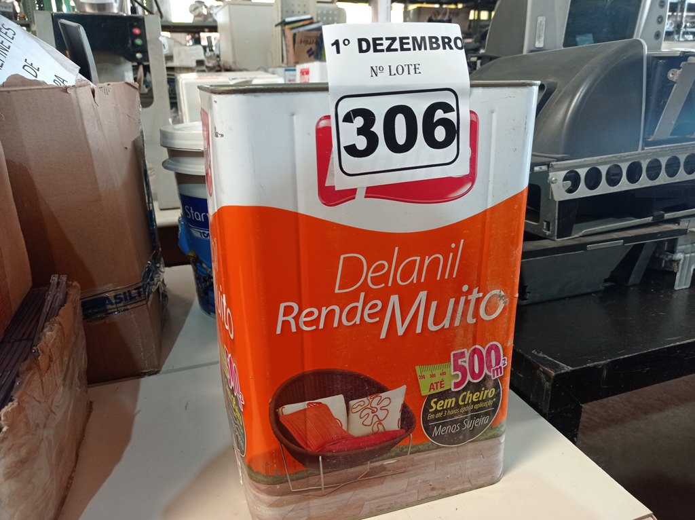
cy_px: 260
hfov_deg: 63.5
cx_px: 348
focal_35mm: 28
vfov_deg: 49.7
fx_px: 562
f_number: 1.79
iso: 217
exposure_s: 1/30
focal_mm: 4.7
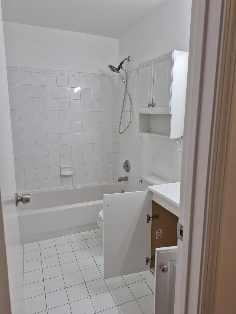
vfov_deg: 73.9
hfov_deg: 58.9
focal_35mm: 23
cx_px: 118
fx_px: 209
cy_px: 157
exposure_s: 1/120
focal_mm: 5.4
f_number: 1.8
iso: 50
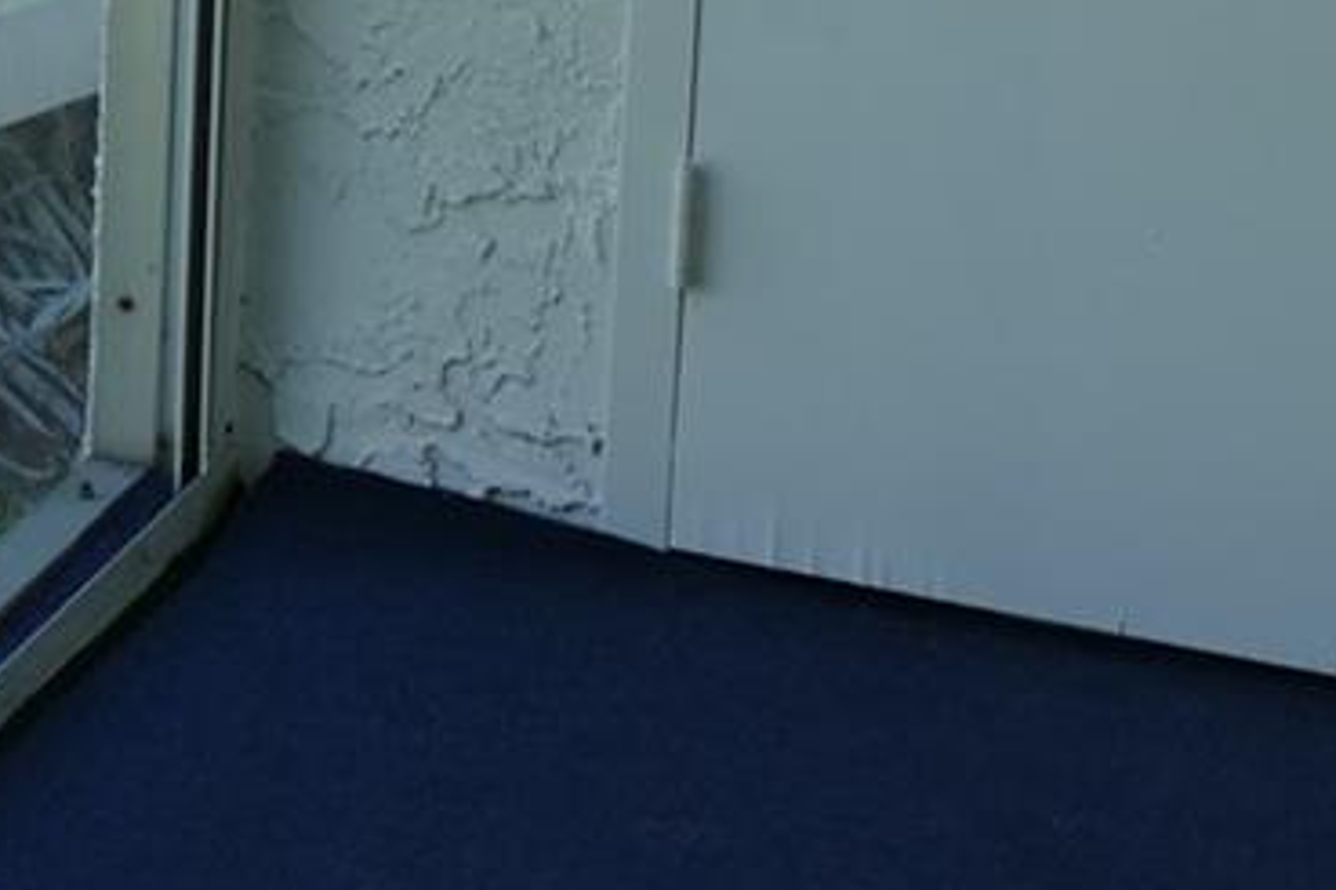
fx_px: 5490
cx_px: -516
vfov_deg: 8.8
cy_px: -886
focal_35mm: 148
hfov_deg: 13.3
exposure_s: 1/200
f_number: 3.1
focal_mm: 12.38
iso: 125
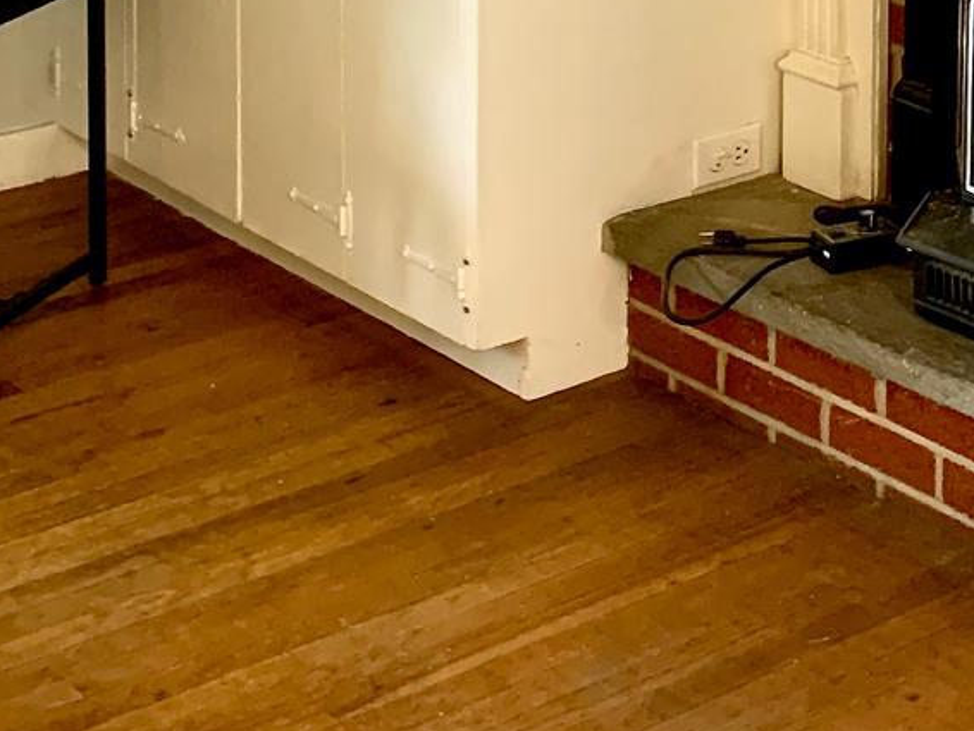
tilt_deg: -4.4
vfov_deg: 14.2
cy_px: -514
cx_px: 1249
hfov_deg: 19.3
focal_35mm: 94
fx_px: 2646
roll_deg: -0.8
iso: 200
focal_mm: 4.25
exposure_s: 1/60
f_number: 1.8
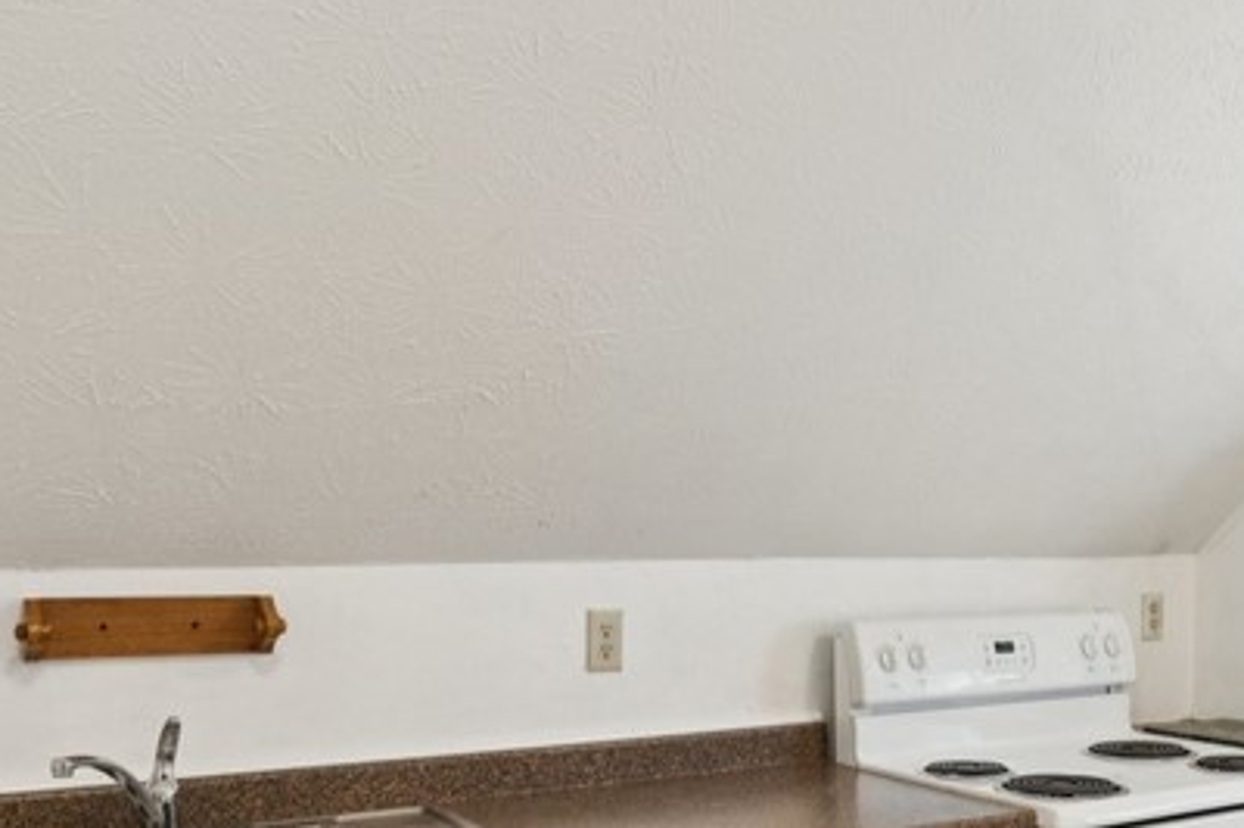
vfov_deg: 34.6
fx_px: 1312
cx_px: 833
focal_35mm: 38
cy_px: 559
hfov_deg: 49.8
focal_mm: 14
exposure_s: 1/80
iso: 200
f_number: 3.5
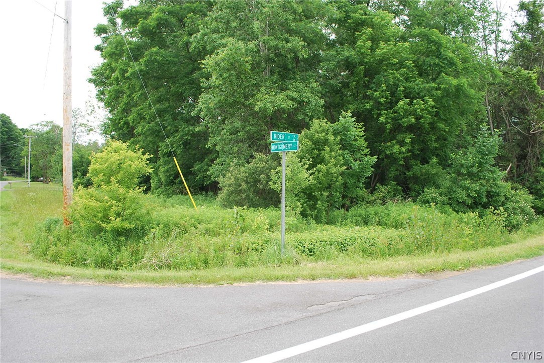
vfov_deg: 48.0
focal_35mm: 27
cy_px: 182
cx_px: 272
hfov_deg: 67.3
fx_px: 408
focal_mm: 18
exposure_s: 1/125
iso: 140
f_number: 5.6
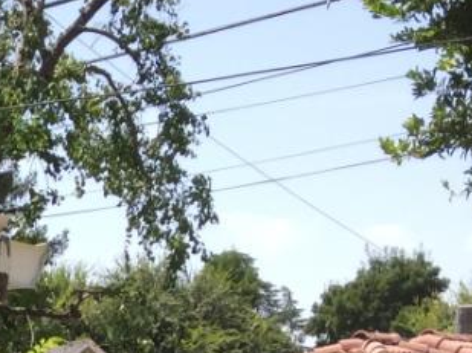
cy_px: 821
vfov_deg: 9.4
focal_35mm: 141
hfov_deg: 12.5
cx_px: -435
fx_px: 1920
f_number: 2.2
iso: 32
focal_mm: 4.15
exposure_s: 1/879
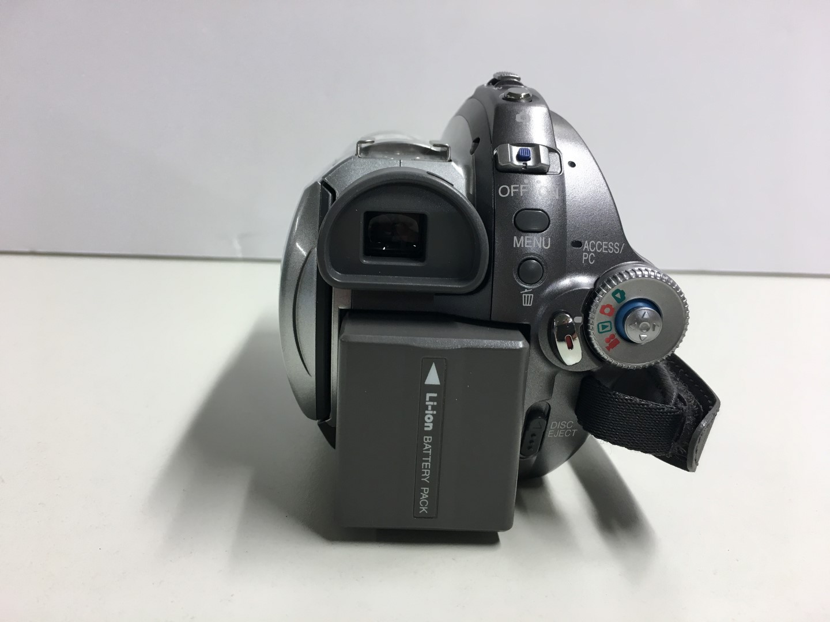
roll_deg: -2.7
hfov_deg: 61.7
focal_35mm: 29
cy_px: 311
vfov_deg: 48.2
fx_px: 695
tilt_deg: -14.6
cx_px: 415
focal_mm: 4.15
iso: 50
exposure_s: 1/33
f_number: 2.2
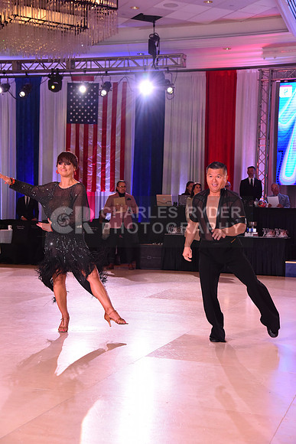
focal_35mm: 58
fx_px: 715
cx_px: 148
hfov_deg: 23.4
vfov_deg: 34.5
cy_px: 222
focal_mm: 58
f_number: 6.3
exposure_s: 1/320
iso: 2500
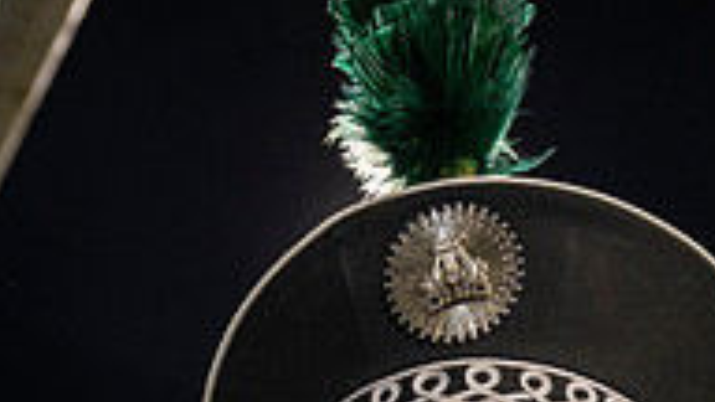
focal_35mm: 59
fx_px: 1119
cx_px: 462
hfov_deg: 35.2
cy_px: 648
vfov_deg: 17.7
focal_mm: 24
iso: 1250
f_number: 3.2
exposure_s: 1/500
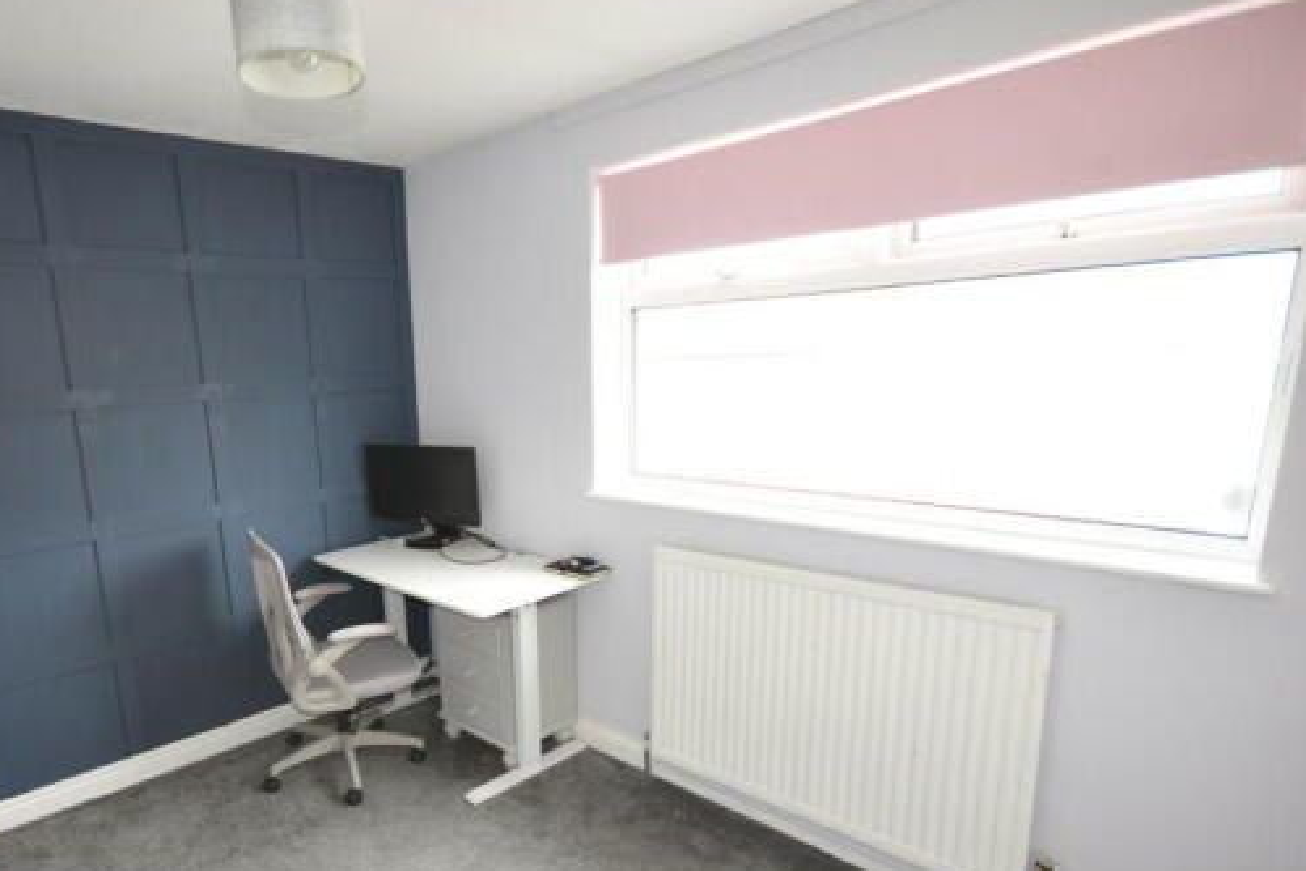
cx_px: 493
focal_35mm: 22
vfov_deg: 57.4
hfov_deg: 78.1
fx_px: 786
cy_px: 538
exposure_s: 1/100
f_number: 5
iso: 800
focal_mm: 11
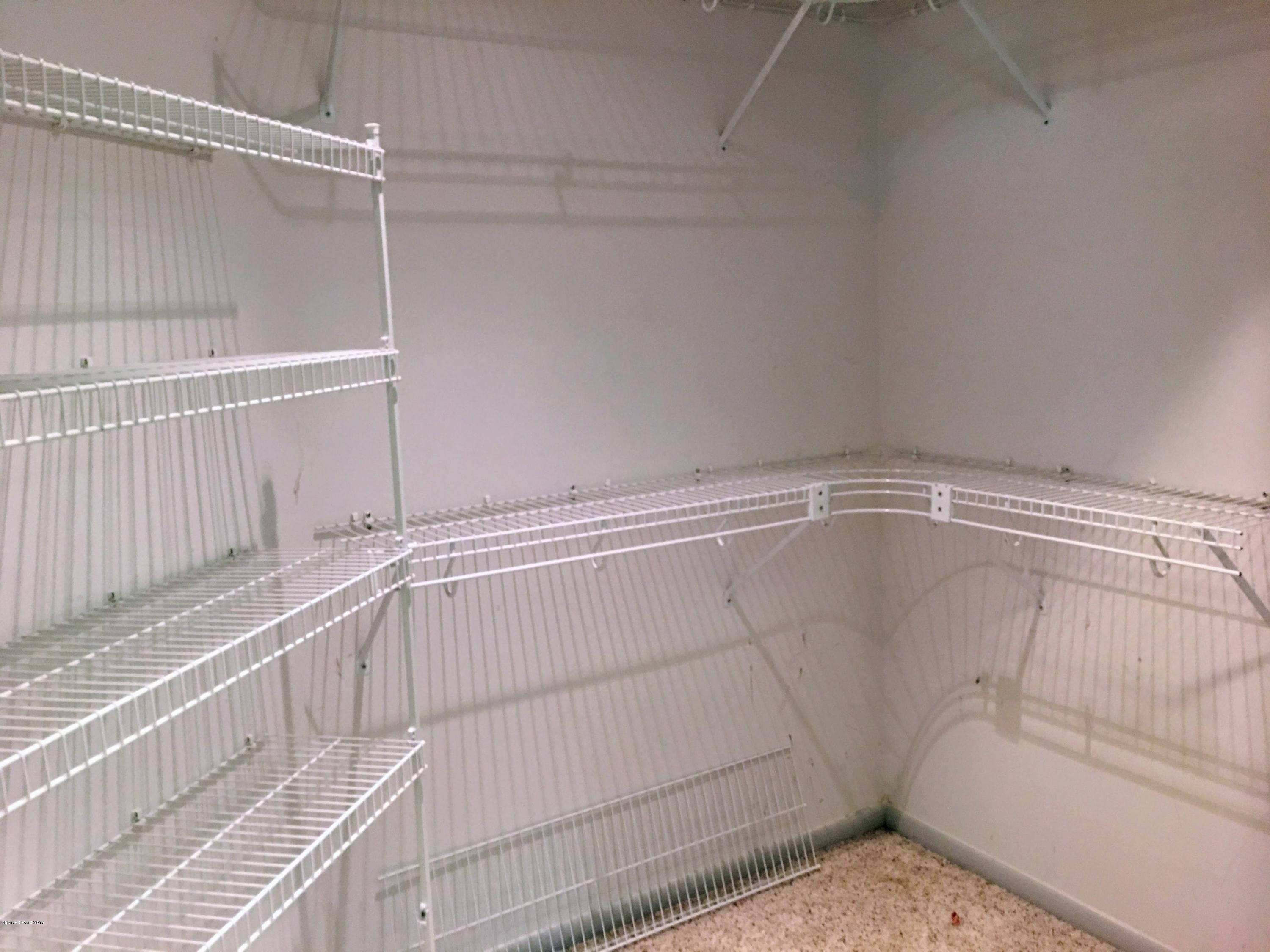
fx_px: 1064
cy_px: 476
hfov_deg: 61.7
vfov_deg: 48.2
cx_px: 635
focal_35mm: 29
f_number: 2.2
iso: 50
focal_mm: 4.15
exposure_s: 1/4
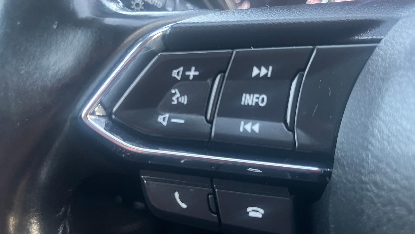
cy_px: 123
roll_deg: -8.5
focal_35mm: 29
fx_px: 319
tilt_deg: -26.3
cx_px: 210
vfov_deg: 40.2
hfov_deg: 66.1
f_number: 1.6
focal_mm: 5.1
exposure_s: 1/40
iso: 640
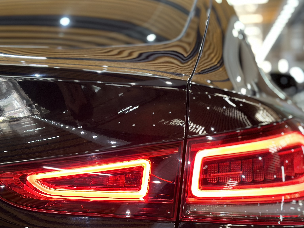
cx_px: 171
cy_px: 148
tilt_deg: -5.4
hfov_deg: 30.7
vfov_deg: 23.2
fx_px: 553
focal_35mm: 63
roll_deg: +2.0
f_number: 1.78
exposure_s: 1/60
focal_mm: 6.86
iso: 250
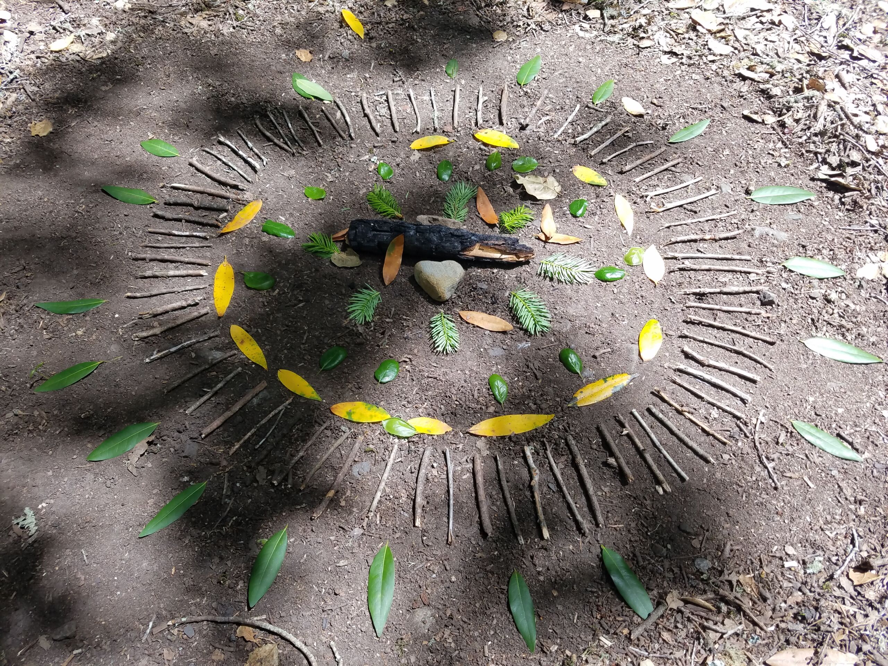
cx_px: 444
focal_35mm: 26
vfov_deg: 53.1
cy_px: 333
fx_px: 667
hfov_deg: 67.3
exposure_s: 1/636
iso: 50
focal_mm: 4.2
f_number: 1.7
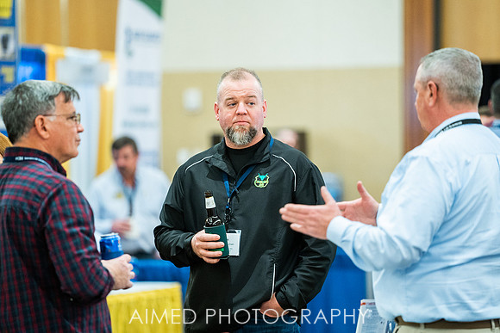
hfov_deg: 9.9
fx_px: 2893
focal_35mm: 208
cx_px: 250
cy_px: 166
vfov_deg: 6.6
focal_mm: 200
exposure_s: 1/160
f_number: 2.8
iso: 3200
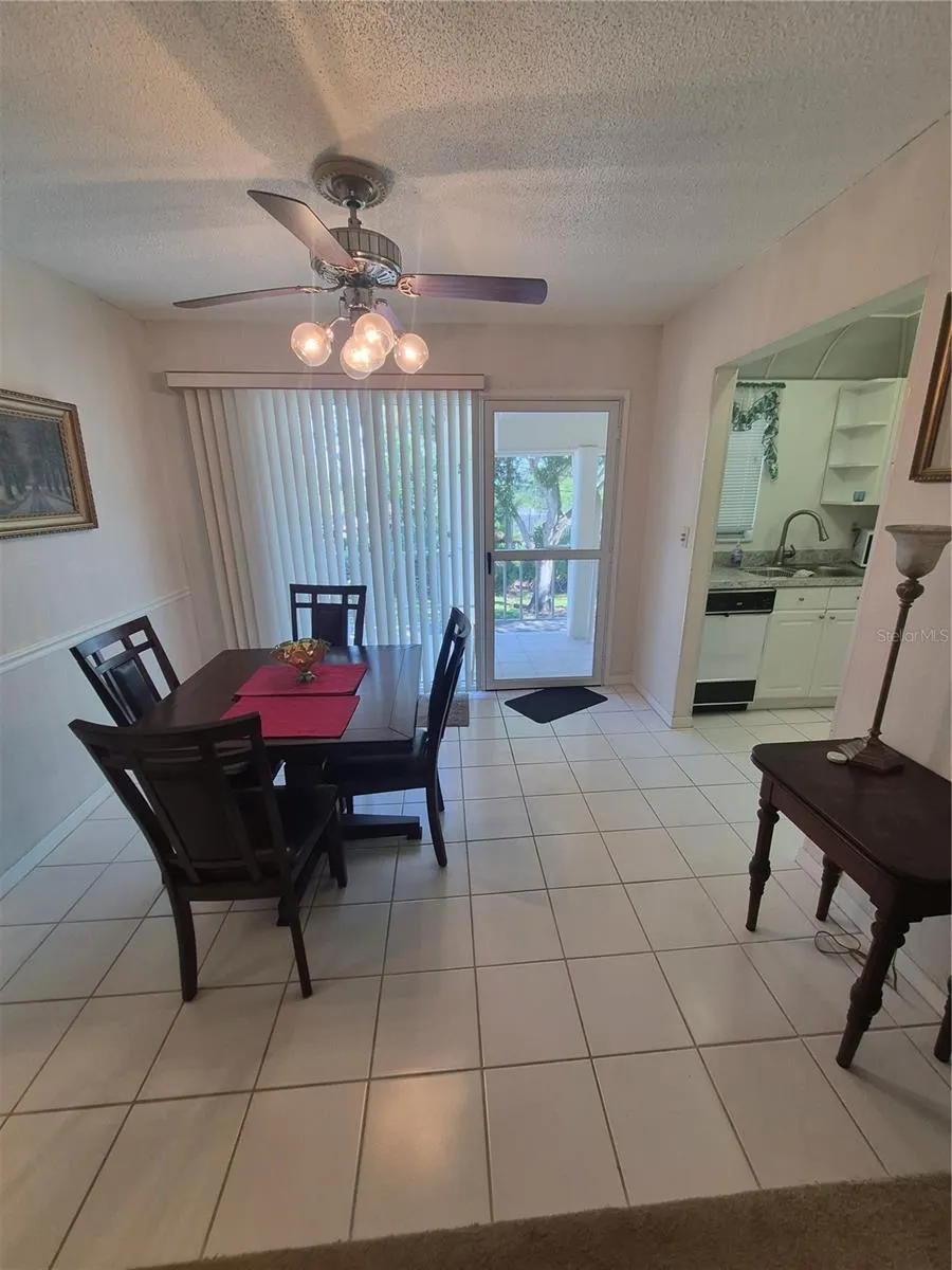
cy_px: 635
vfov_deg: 106.2
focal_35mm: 13
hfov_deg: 89.9
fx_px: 477
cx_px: 476
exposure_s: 1/60
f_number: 2.2
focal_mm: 1.74
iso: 80
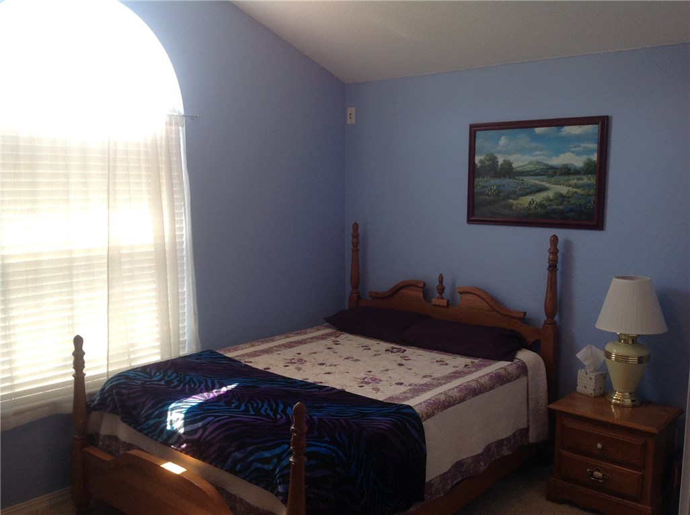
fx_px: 697
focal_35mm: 35
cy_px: 258
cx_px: 345
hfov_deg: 52.7
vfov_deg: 40.6
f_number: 2.4
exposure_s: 1/60
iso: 64
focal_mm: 4.28
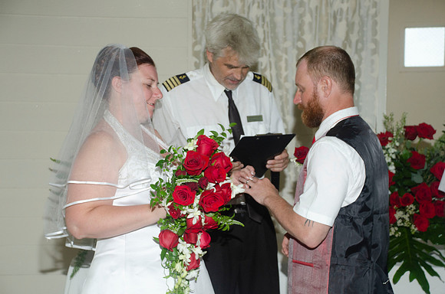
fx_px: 925
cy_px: 147
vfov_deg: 18.1
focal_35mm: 75
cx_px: 222
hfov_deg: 27.0
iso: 400
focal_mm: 50
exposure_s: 1/250
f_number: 5.6
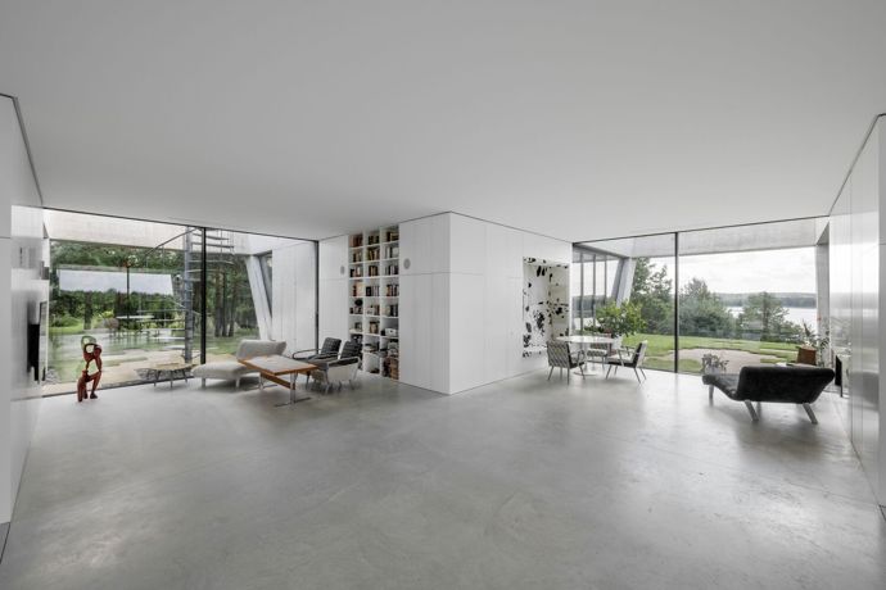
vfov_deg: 81.2
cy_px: 295
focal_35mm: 14
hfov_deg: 104.3
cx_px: 443
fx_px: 345
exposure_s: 1/25
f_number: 11
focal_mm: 14
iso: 50
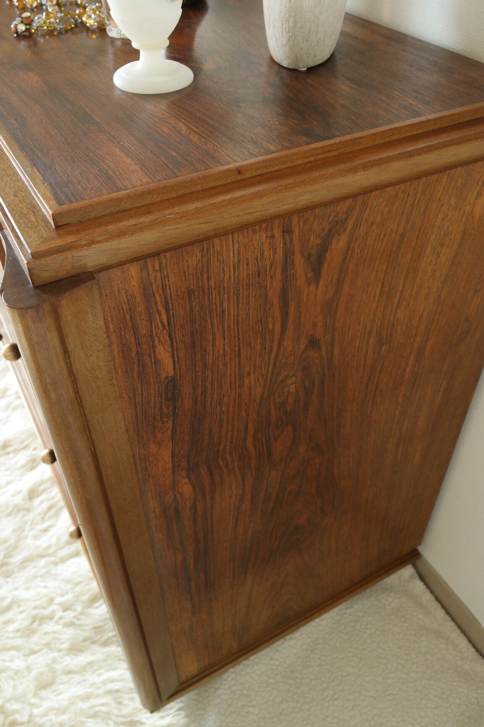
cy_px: 364
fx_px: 605
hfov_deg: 43.6
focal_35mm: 30
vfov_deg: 61.9
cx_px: 242
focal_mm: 20
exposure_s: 1/25
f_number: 5.6
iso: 800
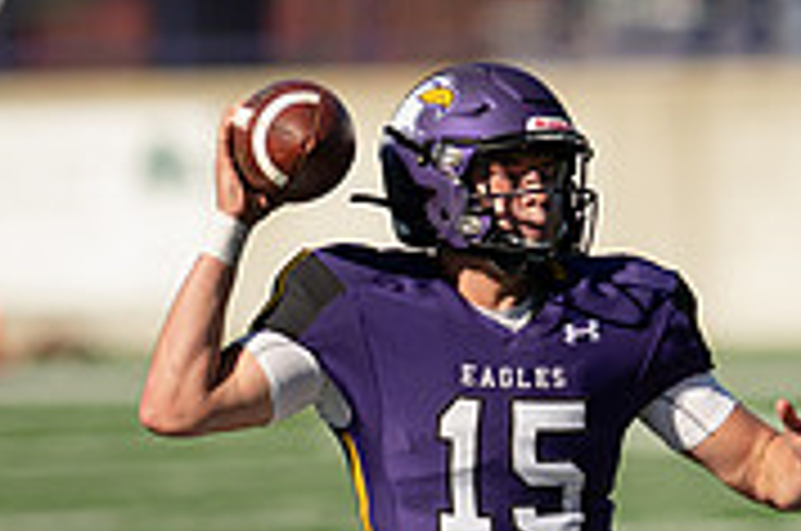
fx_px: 21766
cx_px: 742
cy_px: 457
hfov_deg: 2.1
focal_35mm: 980
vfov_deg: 1.4
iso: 160
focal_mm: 300
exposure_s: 1/2500
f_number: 3.2
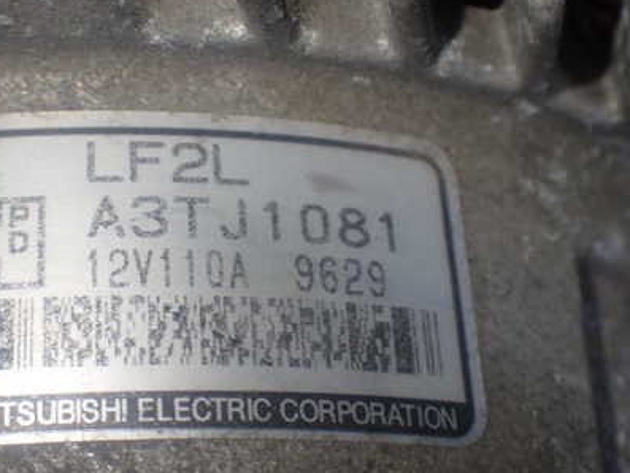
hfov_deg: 27.3
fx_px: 1293
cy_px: 222
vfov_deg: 20.7
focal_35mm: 71
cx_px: 230
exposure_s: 1/80
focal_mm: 8.4
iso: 200
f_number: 3.1
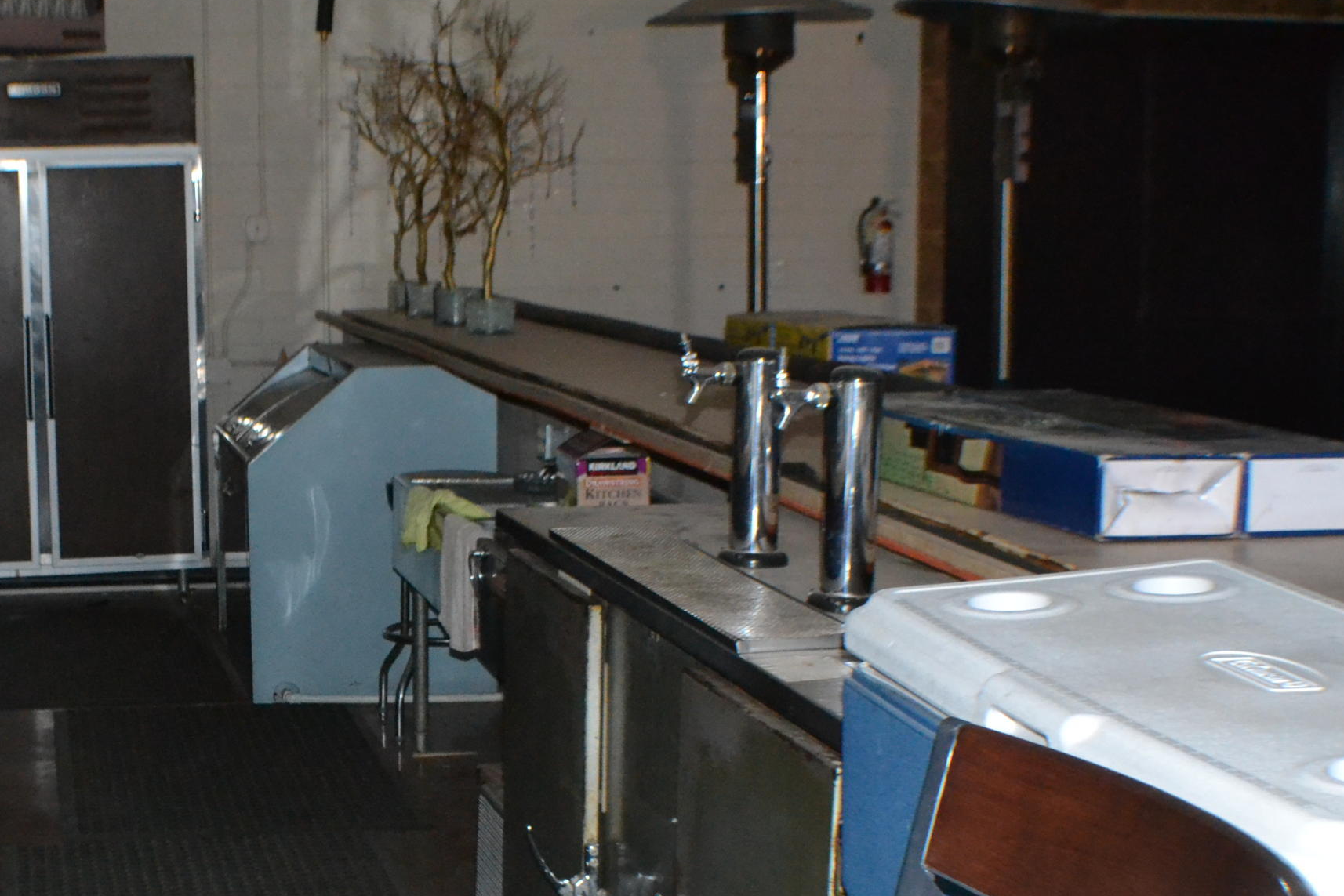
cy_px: 666
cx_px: 273
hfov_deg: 23.8
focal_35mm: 84
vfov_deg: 16.2
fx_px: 3136
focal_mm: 32
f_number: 4.8
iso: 3200
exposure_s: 1/60
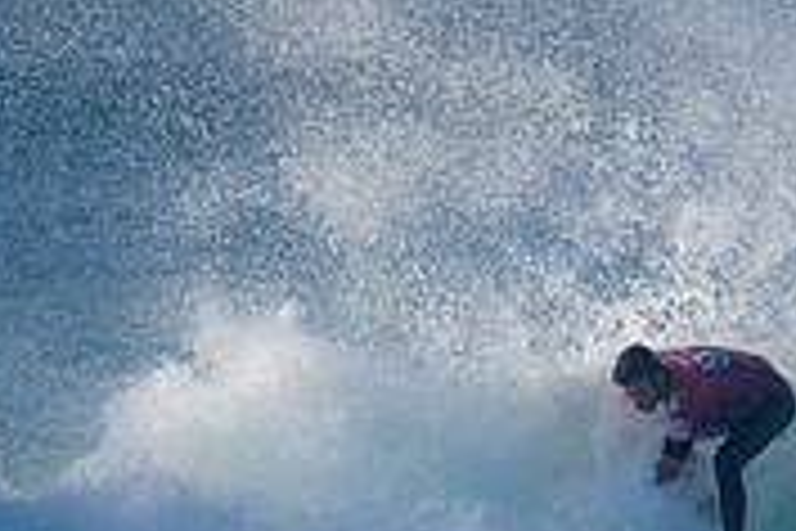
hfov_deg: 1.2
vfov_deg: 0.8
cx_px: 890
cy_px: 712
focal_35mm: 1767
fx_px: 39067
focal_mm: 500
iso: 360
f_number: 5.6
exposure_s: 1/2000
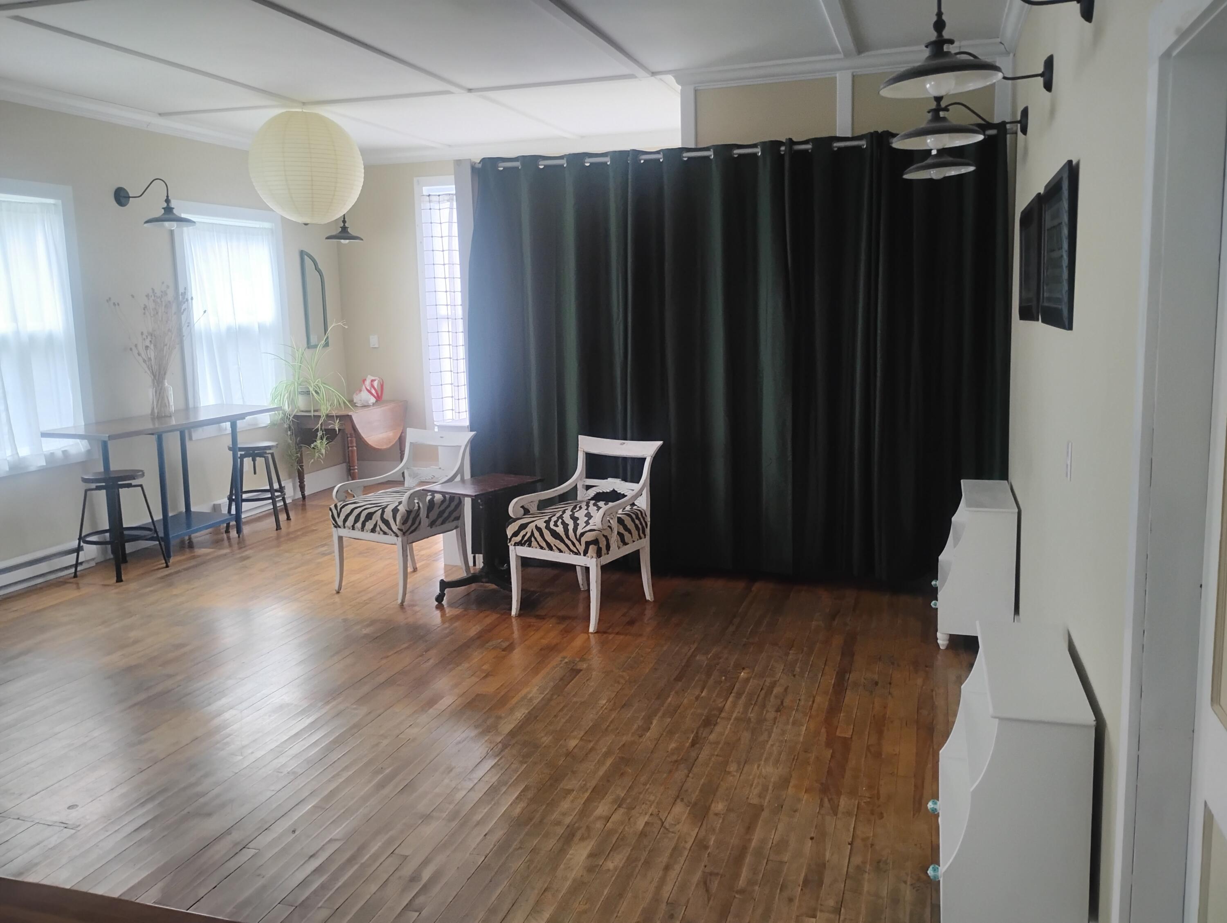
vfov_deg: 49.8
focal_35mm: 28
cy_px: 462
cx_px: 614
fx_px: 994
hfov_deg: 63.4
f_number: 1.8
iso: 544
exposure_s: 1/60
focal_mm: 4.26
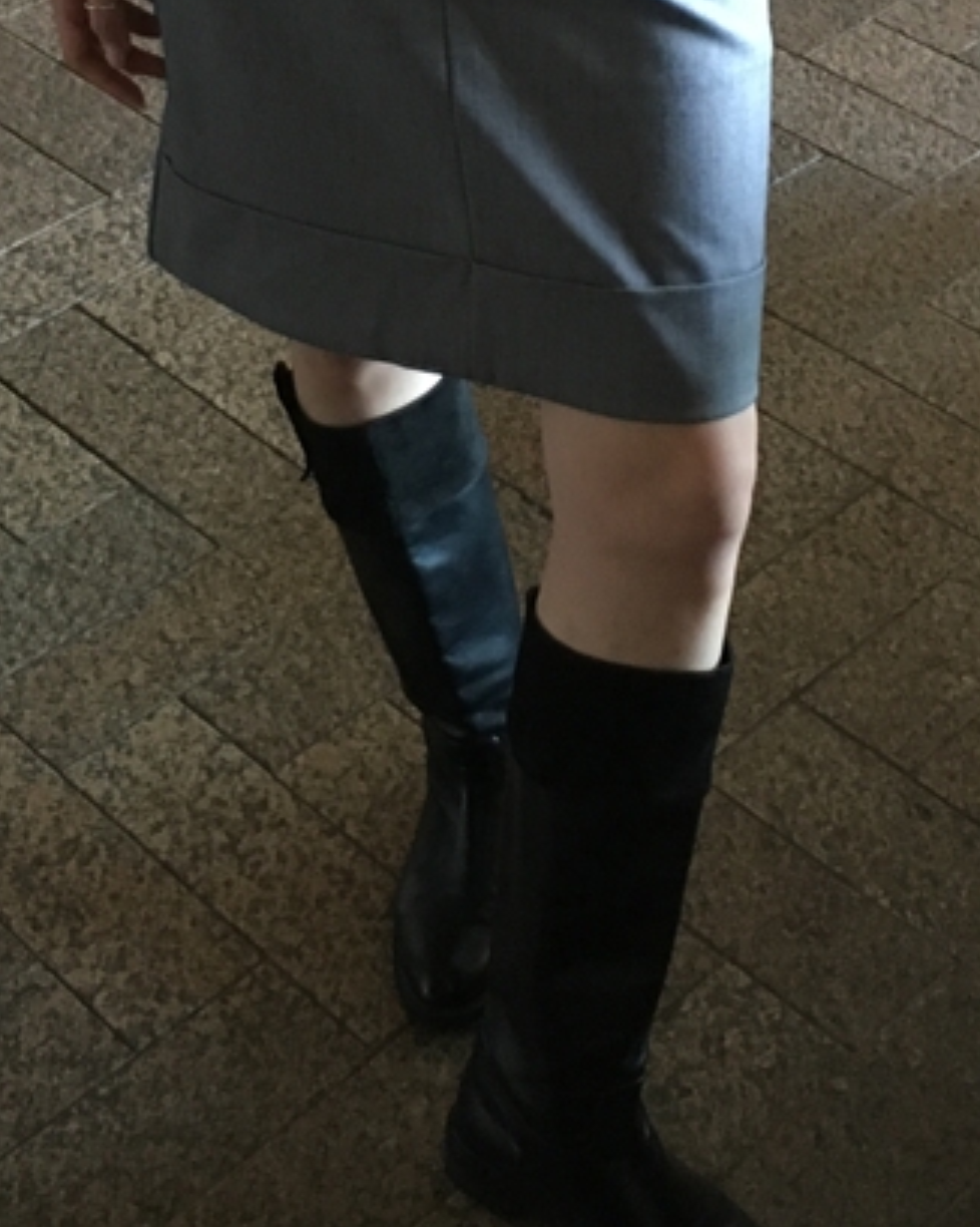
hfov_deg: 20.7
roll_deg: -0.7
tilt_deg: -33.4
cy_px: 107
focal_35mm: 74
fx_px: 2685
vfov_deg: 24.9
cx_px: 520
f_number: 2.2
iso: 200
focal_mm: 4.15
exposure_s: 1/17
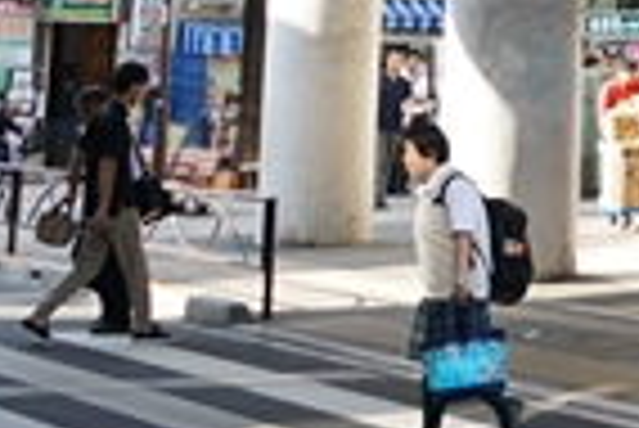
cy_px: -536
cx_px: 1539
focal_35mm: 152
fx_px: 2701
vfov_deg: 8.4
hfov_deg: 11.2
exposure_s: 1/100
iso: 100
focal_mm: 18
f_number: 4.5
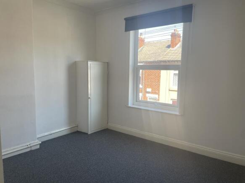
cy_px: 92
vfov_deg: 53.0
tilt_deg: -7.5
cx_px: 122
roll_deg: -2.1
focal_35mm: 26
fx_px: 184
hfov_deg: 67.3
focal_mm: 4.2
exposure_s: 1/116
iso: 32
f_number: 1.6
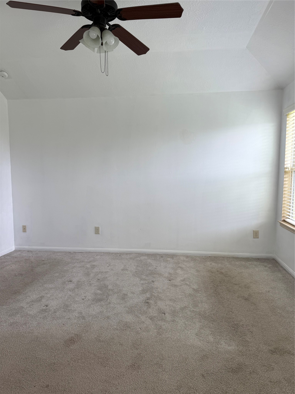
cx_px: 148
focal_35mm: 24
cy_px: 197
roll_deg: -0.2
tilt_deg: -5.7
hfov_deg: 56.8
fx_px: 273
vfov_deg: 71.6
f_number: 1.78
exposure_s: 1/121
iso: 80
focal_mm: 6.76
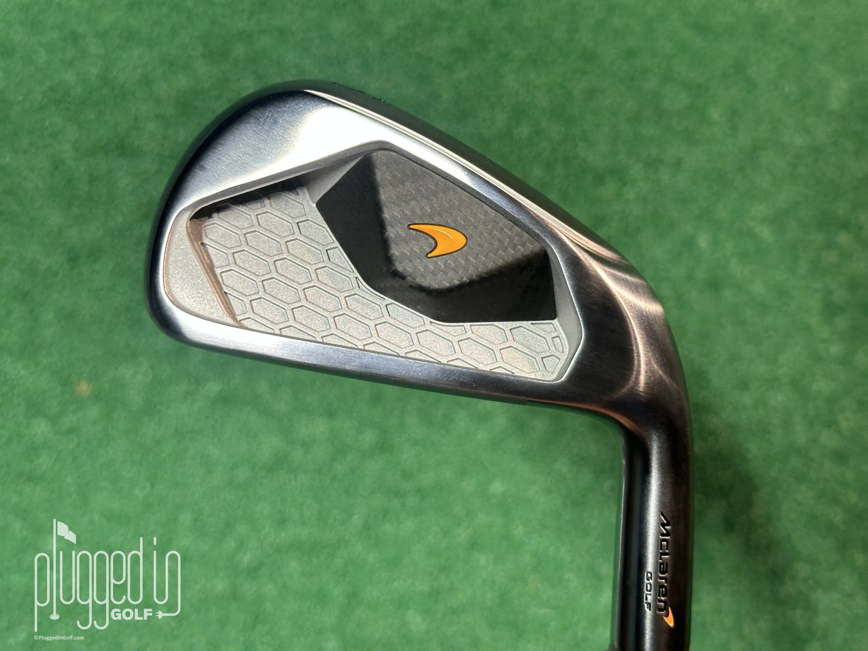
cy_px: 326
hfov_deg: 39.7
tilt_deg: -79.4
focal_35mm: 48
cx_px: 434
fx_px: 1204
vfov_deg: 30.3
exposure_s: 1/120
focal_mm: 6.86
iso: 100
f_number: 1.78
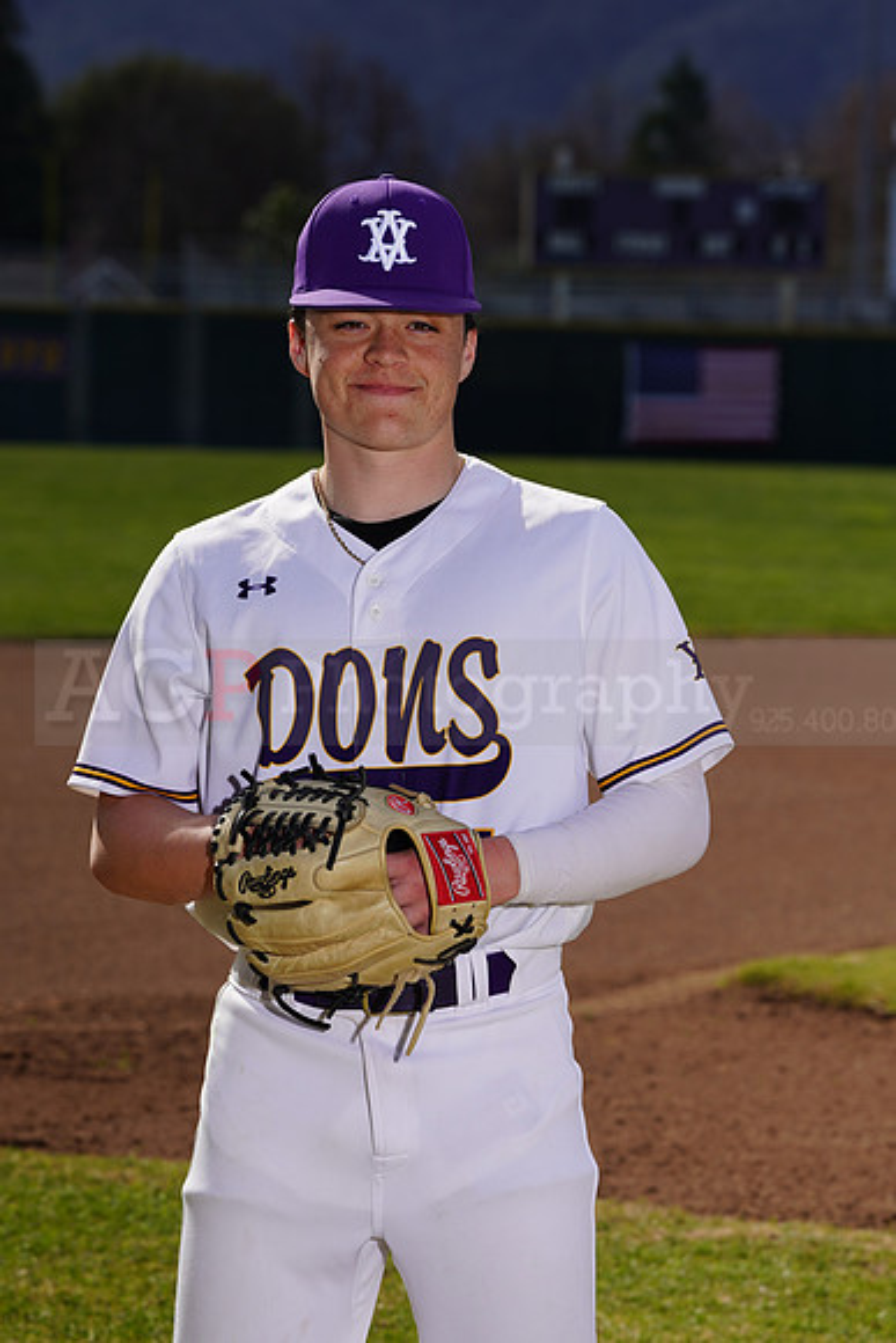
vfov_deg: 10.7
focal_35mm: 192
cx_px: 448
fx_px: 7163
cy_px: 672
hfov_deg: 7.2
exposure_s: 1/250
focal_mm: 192
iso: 100
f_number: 10
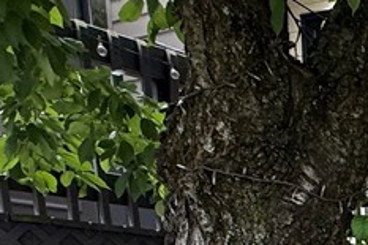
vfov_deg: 16.9
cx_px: 614
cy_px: 463
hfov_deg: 22.6
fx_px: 654
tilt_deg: -14.6
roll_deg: -2.7
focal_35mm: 64
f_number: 2.2
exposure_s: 1/99
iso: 80
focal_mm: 2.22
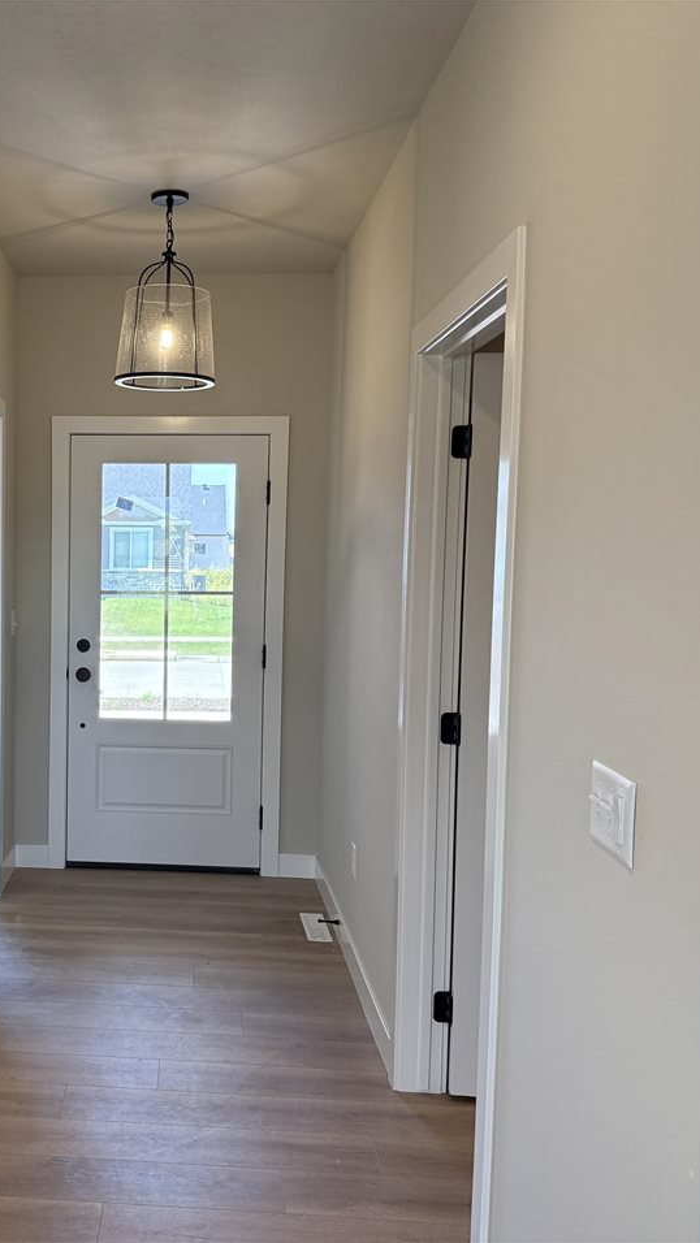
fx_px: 1155
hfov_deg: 32.4
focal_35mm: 35
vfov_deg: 56.6
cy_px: 621
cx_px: 95
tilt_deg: -3.7
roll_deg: -0.9
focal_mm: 6.76
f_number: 1.78
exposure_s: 1/236
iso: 160
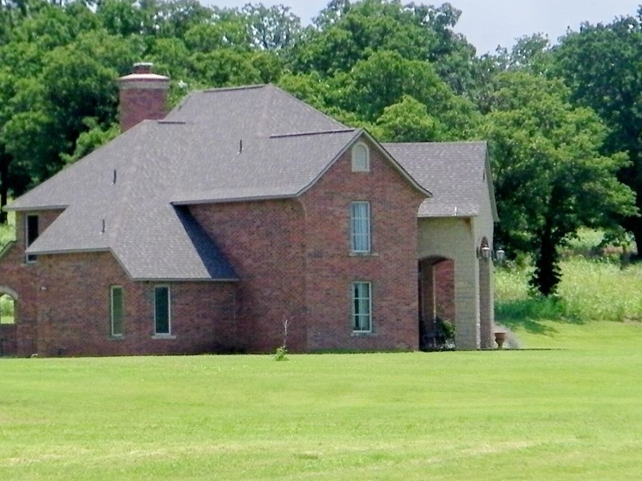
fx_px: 5991
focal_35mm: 323
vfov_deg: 4.6
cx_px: 144
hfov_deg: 6.1
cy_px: 318
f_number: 9.6
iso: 80
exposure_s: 1/160
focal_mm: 22.5
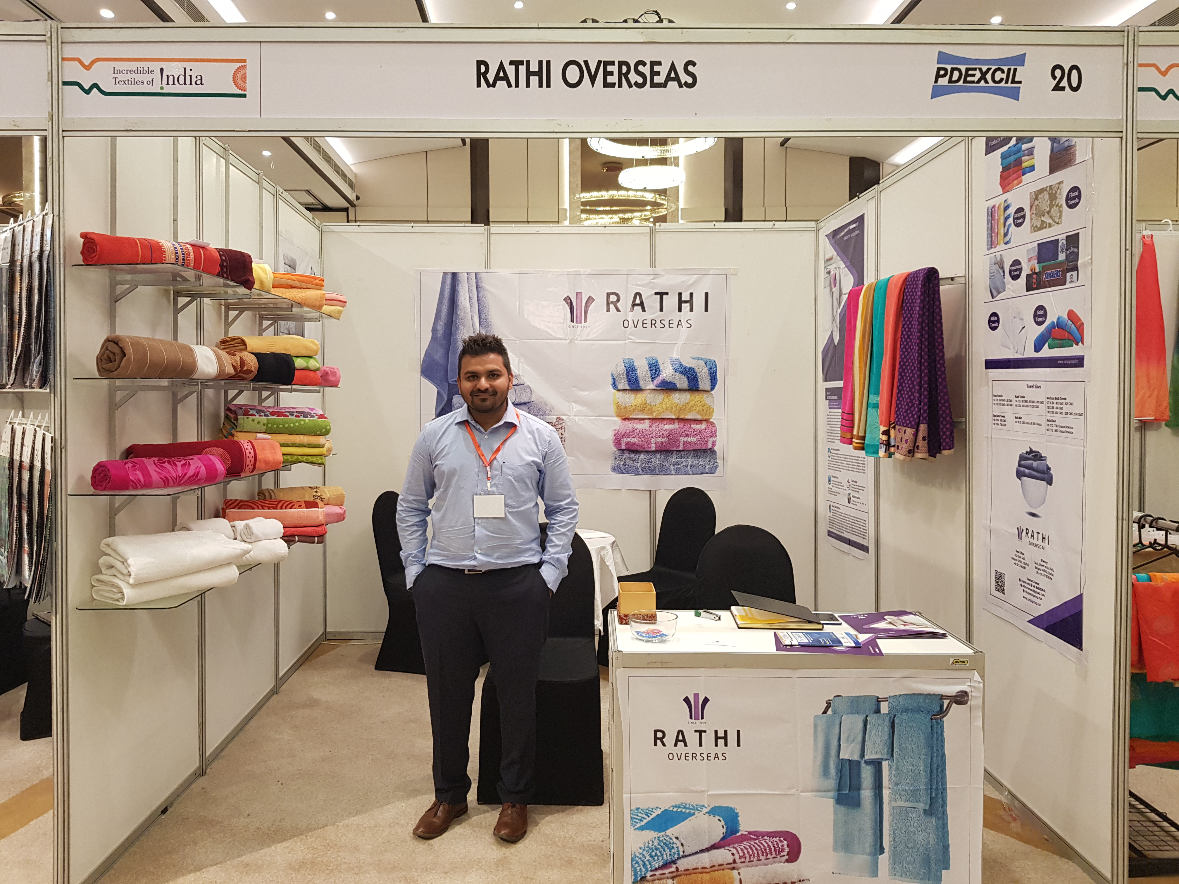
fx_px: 886
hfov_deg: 67.3
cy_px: 442
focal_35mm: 26
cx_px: 590
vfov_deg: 53.1
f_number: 1.7
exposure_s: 1/50
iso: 125
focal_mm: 4.2
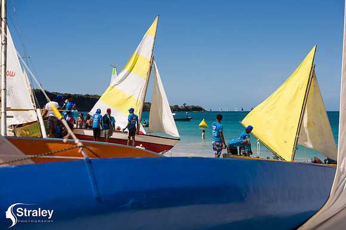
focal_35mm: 70
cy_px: 115
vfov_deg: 19.4
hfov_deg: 28.9
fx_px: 672
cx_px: 173
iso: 100
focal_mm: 70
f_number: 8
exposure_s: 1/800
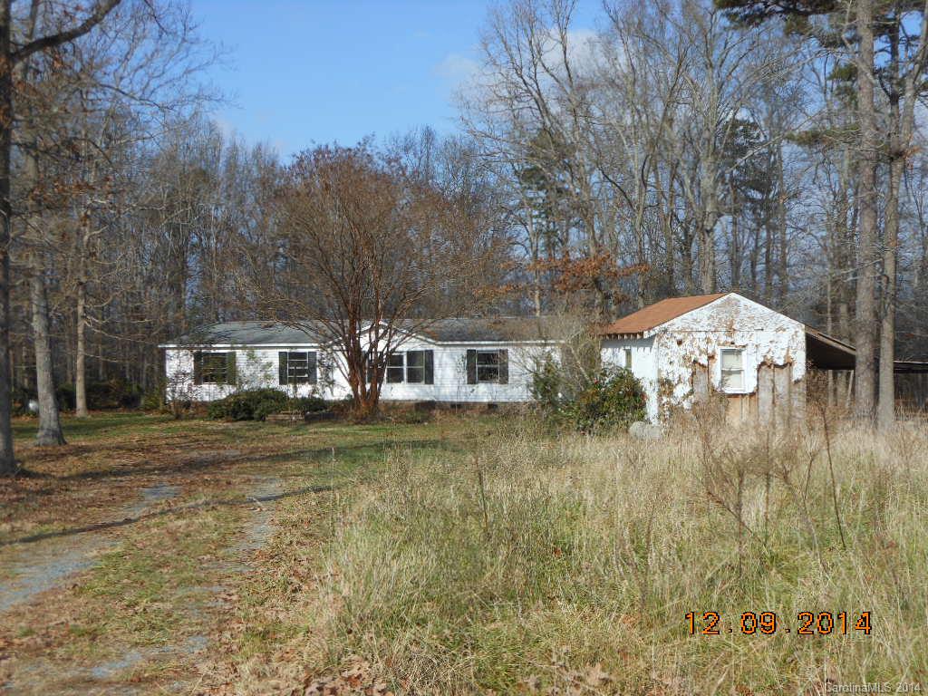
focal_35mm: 50
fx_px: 1340
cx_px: 464
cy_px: 348
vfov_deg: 29.1
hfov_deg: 38.2
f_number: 4
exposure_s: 1/800
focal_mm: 8.9
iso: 80
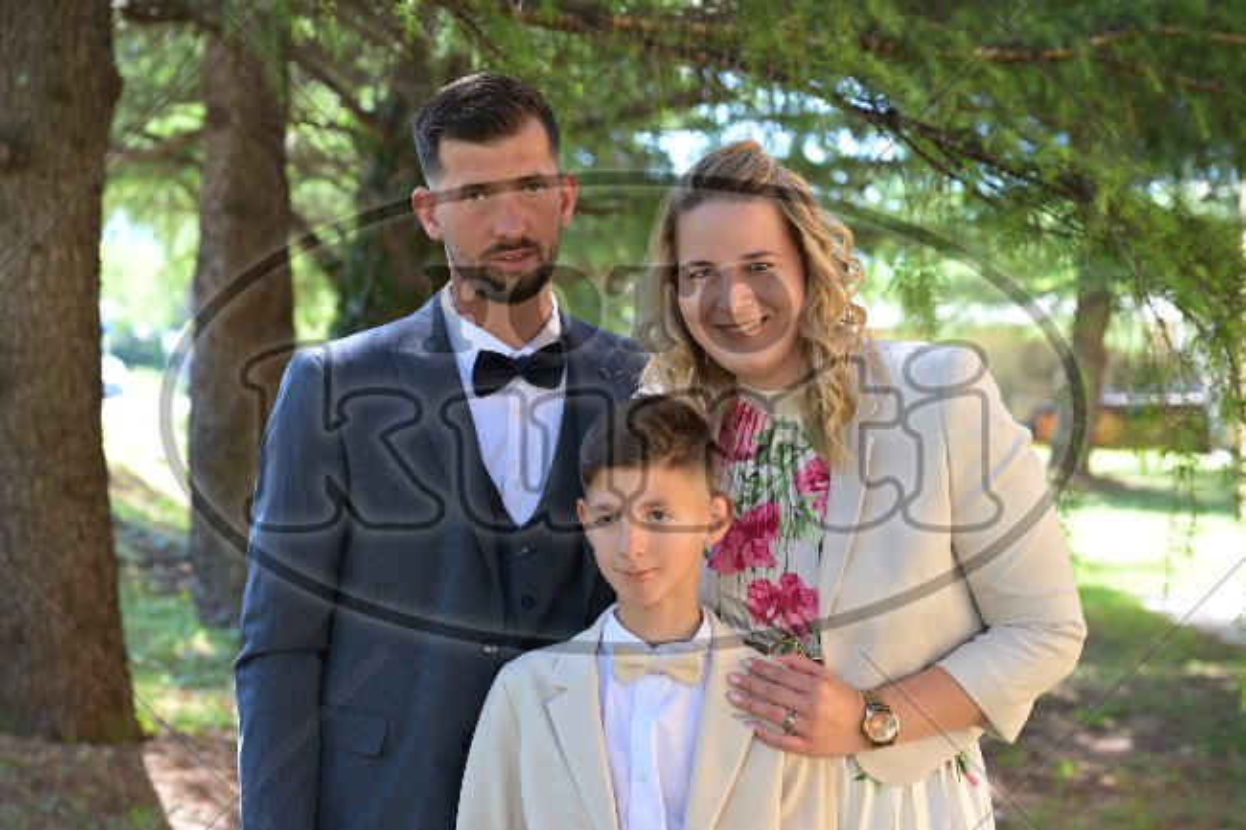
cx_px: 623
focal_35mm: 90
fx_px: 3114
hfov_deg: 22.6
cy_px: 415
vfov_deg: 15.2
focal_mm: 90
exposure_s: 1/160
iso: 640
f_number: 5.6
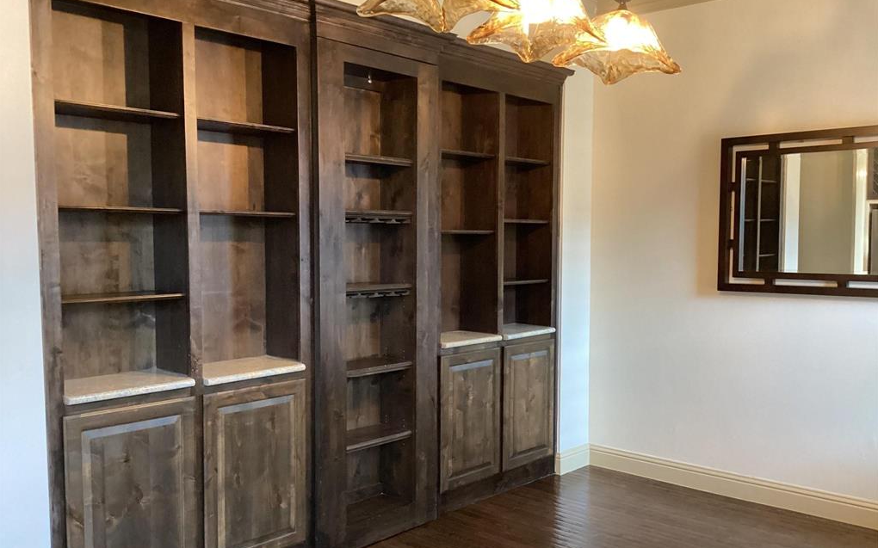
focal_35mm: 33
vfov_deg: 38.3
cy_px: 298
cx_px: 439
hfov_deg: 58.2
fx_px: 789
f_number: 2.4
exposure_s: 1/30
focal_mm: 3.3
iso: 500
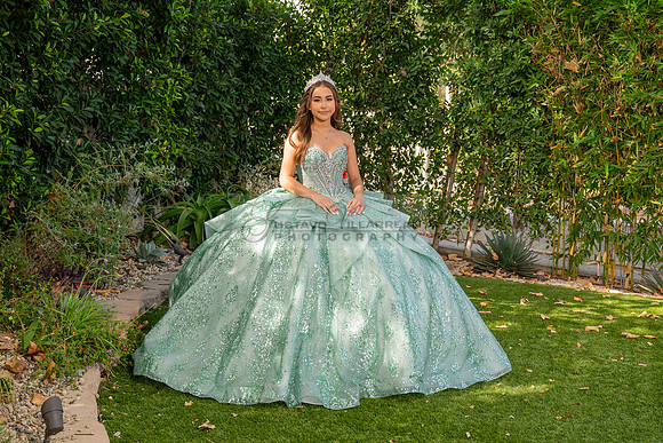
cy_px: 222
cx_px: 332
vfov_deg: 28.1
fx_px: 884
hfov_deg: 41.1
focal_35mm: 48
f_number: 5.6
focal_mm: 48
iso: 200
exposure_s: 1/200
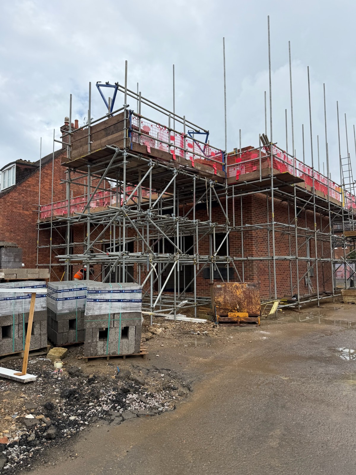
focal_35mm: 24
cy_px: 238
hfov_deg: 56.8
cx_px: 178
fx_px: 329
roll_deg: +1.7
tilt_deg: +3.5
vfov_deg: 71.6
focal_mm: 6.76
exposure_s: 1/4167
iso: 80
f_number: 1.78
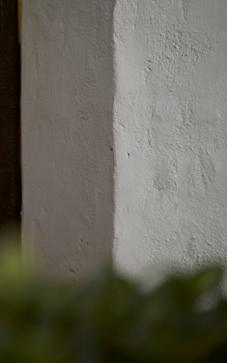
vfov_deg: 18.1
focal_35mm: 115
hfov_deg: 11.3
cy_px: 181
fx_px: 1138
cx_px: -4
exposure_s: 1/80
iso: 250
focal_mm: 75
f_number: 2.8
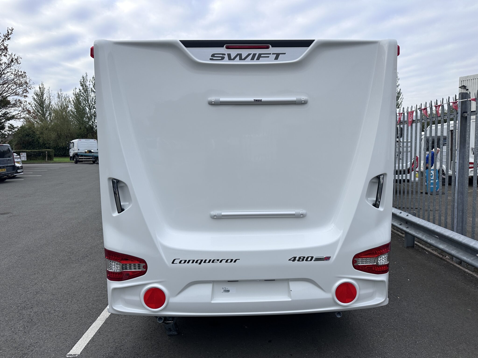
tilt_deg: -4.5
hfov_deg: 71.6
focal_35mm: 24
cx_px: 239
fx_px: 331
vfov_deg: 56.8
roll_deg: +1.3
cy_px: 179
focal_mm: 6.86
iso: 80
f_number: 1.78
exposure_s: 1/1779
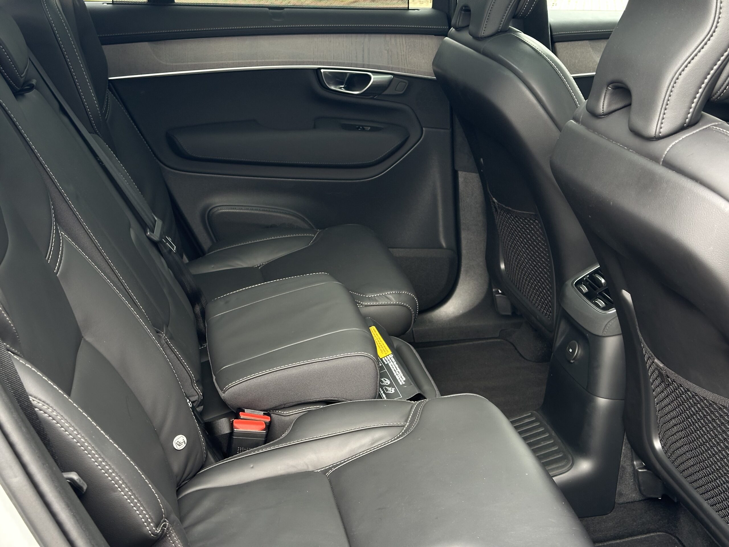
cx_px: 364
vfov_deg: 30.3
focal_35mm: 48
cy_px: 274
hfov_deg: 39.7
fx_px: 1011
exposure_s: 1/121
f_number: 1.78
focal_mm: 6.86
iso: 64
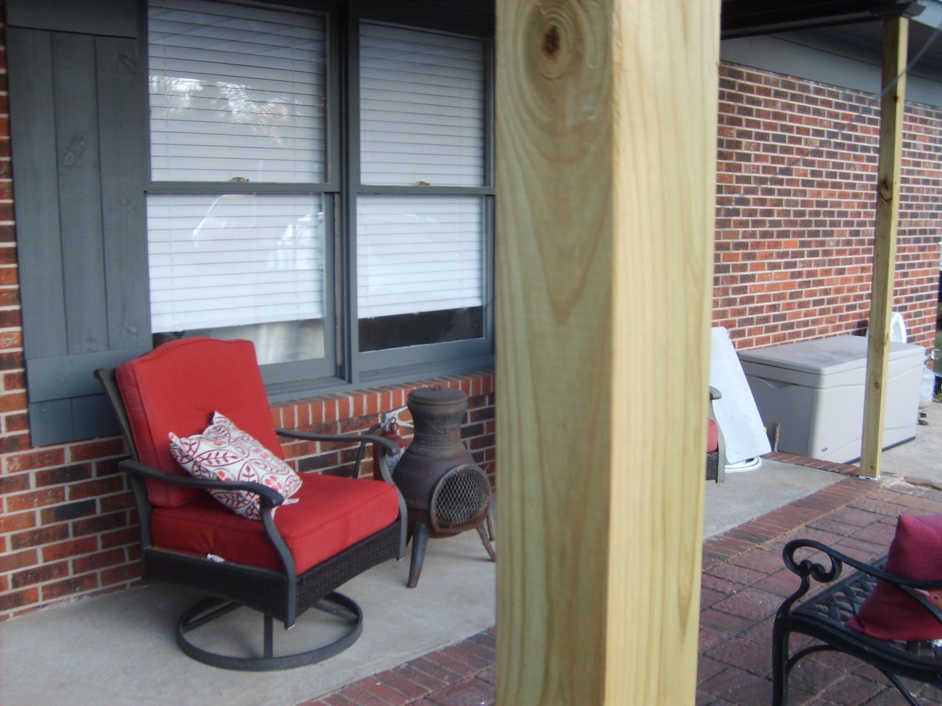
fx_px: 952
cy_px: 353
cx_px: 471
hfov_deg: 52.6
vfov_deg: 40.7
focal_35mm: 35
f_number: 2.8
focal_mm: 5.8
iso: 50
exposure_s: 1/30
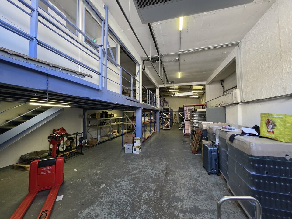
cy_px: 110
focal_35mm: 13
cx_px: 146
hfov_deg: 106.2
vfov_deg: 89.9
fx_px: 110
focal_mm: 2.2
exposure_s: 1/100
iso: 200
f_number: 1.9
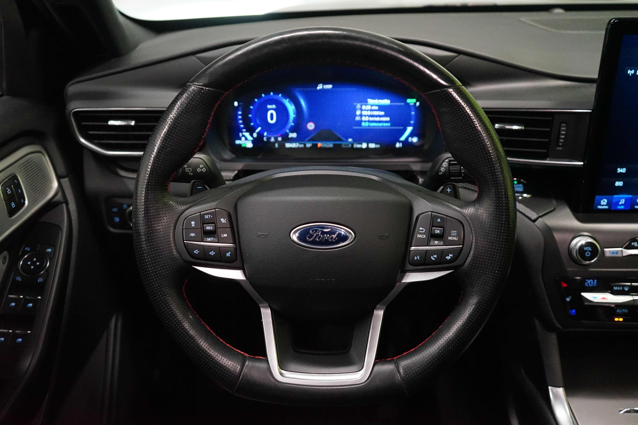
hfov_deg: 58.7
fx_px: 567
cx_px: 319
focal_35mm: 32
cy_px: 212
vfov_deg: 41.1
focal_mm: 32
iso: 6400
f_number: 4
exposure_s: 1/80
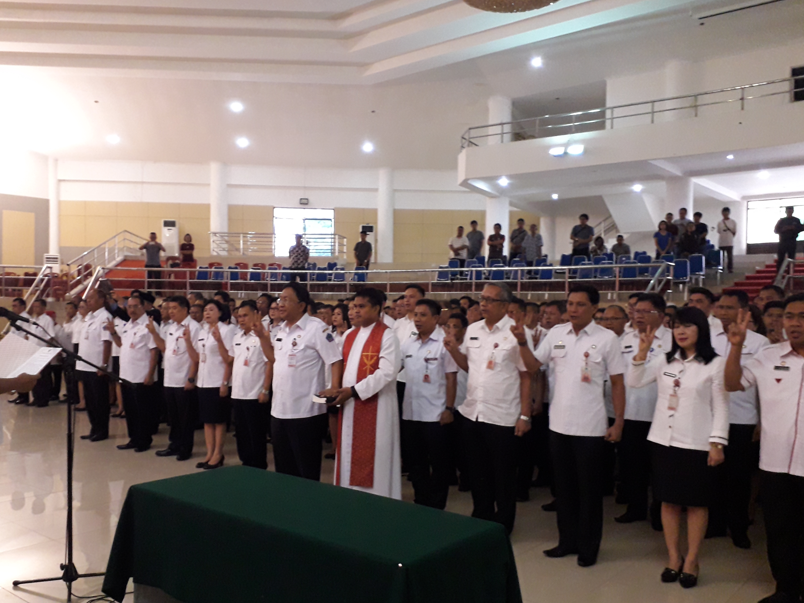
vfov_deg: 45.4
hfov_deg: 58.2
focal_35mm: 31
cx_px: 354
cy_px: 320
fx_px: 720
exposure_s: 1/25
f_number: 1.9
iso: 320
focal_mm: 3.6
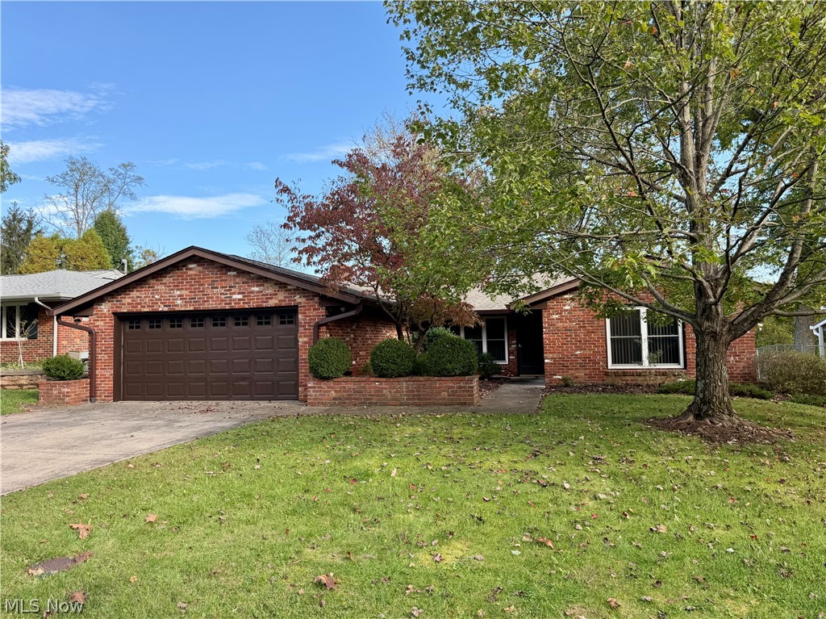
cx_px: 413
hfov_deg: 71.6
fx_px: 572
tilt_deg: +2.5
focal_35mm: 24
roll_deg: -0.3
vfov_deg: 56.8
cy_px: 310
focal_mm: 6.76
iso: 100
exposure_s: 1/1361
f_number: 1.78
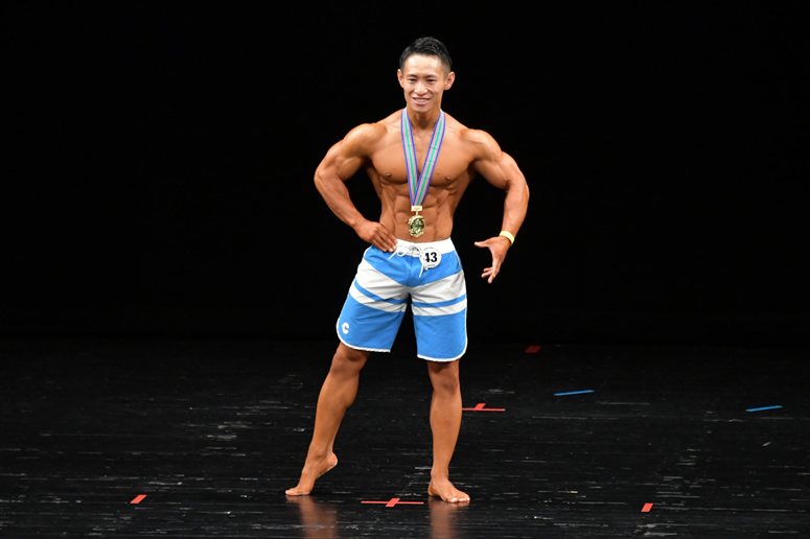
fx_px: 6747
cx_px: 405
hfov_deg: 6.9
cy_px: 270
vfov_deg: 4.6
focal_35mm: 300
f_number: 5.6
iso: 3200
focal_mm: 200
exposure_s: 1/400
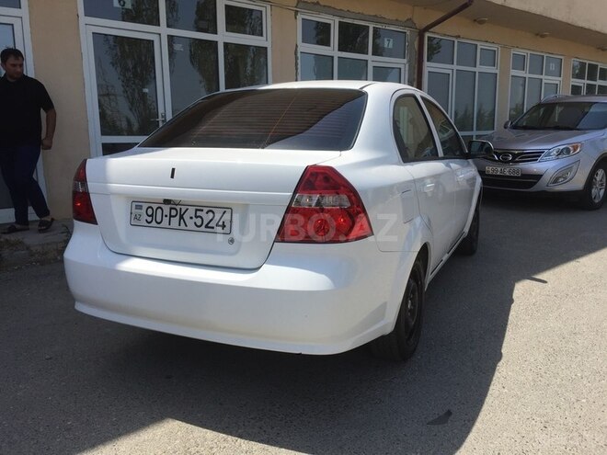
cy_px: 228
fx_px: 509
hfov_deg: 61.7
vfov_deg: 48.2
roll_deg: +1.6
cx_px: 304
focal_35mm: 29
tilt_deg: -12.4
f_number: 2.2
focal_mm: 4.15
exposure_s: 1/1980
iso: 32
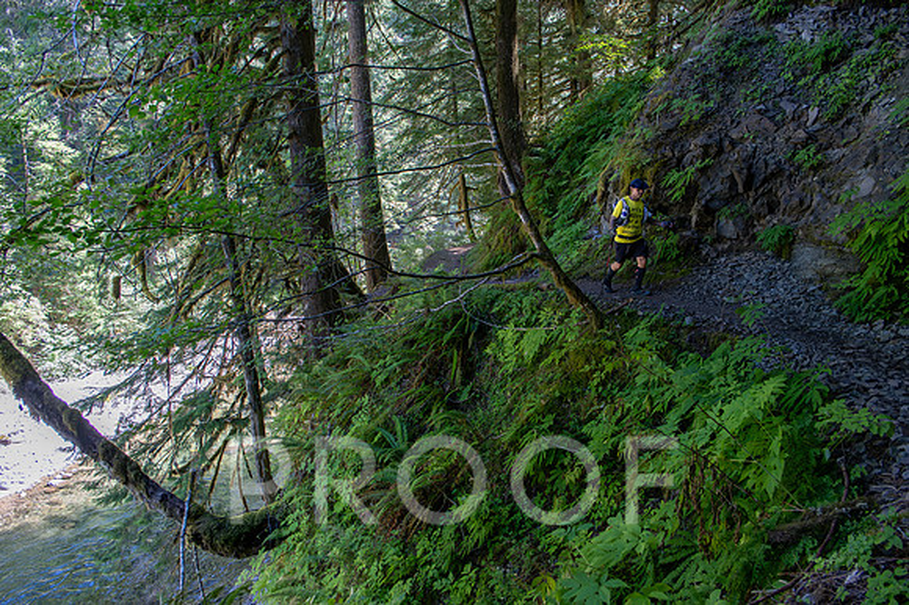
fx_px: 681
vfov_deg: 47.9
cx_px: 454
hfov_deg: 67.4
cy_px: 302
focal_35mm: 27
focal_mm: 18.5
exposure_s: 1/400
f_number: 4
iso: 1250
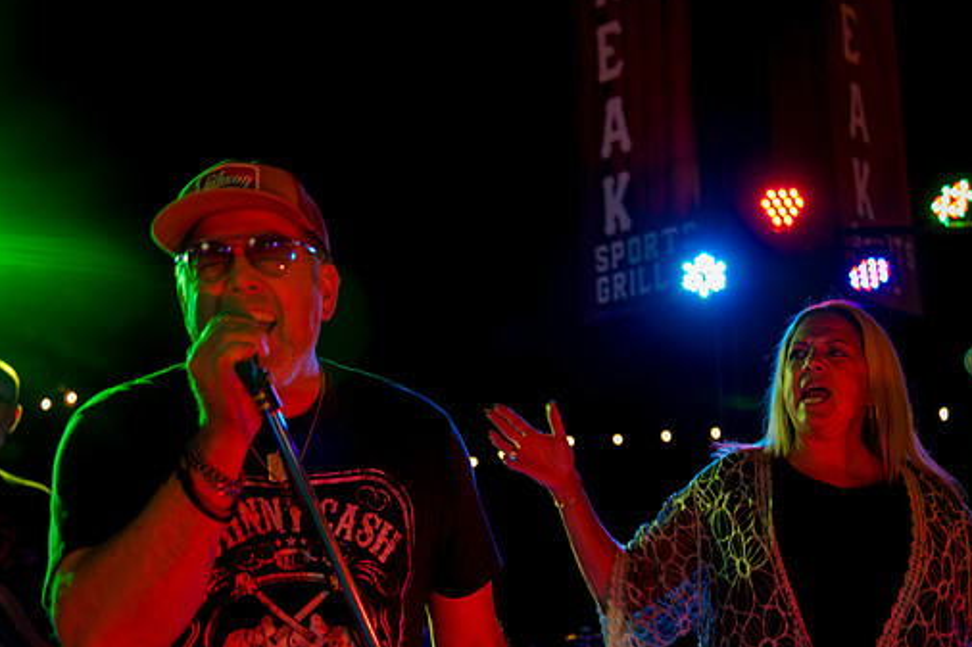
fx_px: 1484
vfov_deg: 24.6
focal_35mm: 55
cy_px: 359
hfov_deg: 36.2
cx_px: 511
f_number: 4
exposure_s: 1/50
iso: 2500
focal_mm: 48
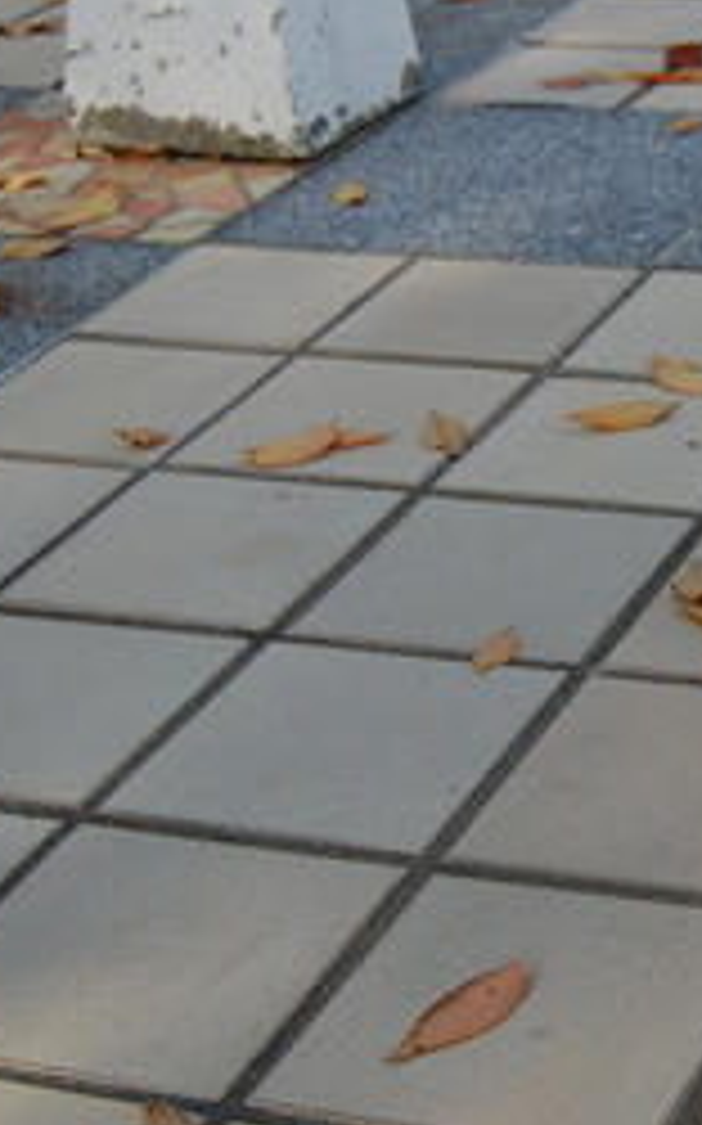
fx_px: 2636
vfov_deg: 24.1
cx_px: 940
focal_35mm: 86
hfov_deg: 14.5
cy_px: 500
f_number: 4
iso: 200
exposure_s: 1/1000
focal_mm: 22
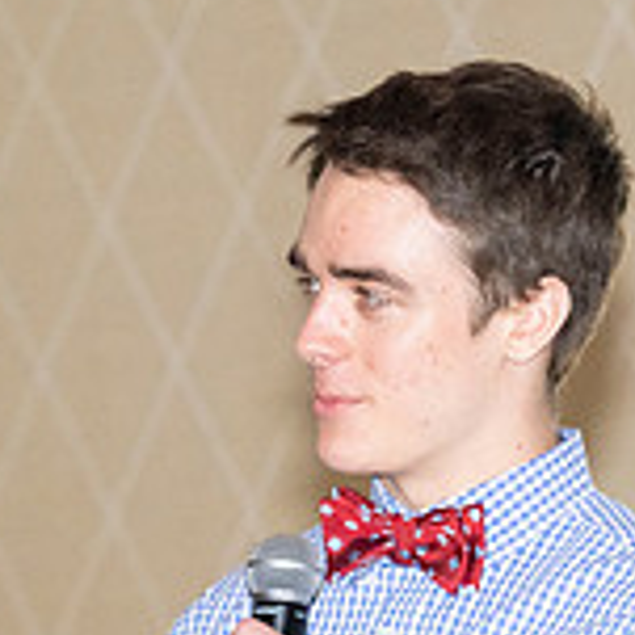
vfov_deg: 3.8
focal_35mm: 457
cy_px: 711
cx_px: 429
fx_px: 9485
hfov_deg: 3.8
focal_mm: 120
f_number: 5.6
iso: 2000
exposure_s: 1/200
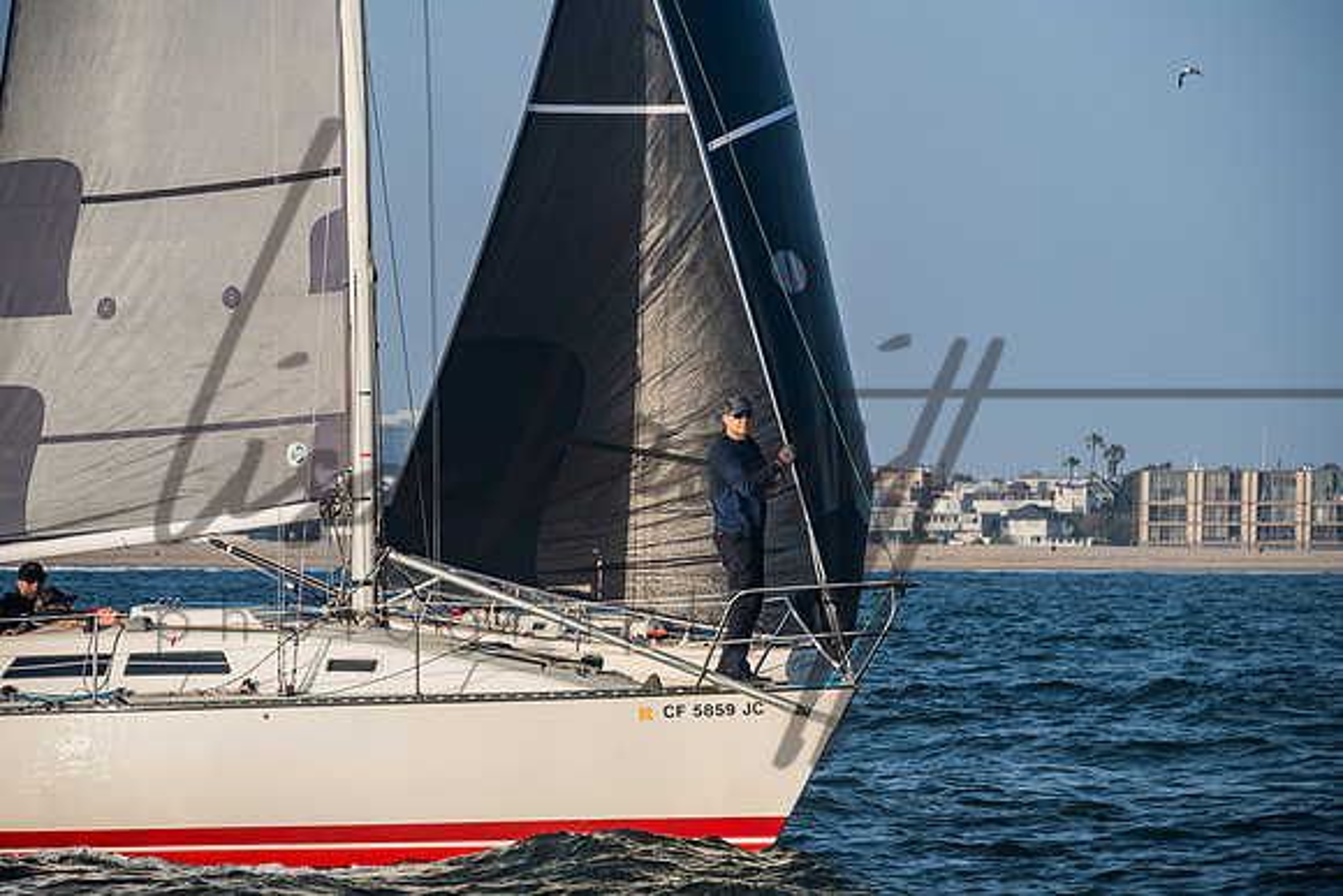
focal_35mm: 206
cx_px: 672
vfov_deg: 6.7
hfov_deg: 10.0
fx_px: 7701
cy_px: 448
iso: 400
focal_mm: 200
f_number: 8
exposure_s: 1/640
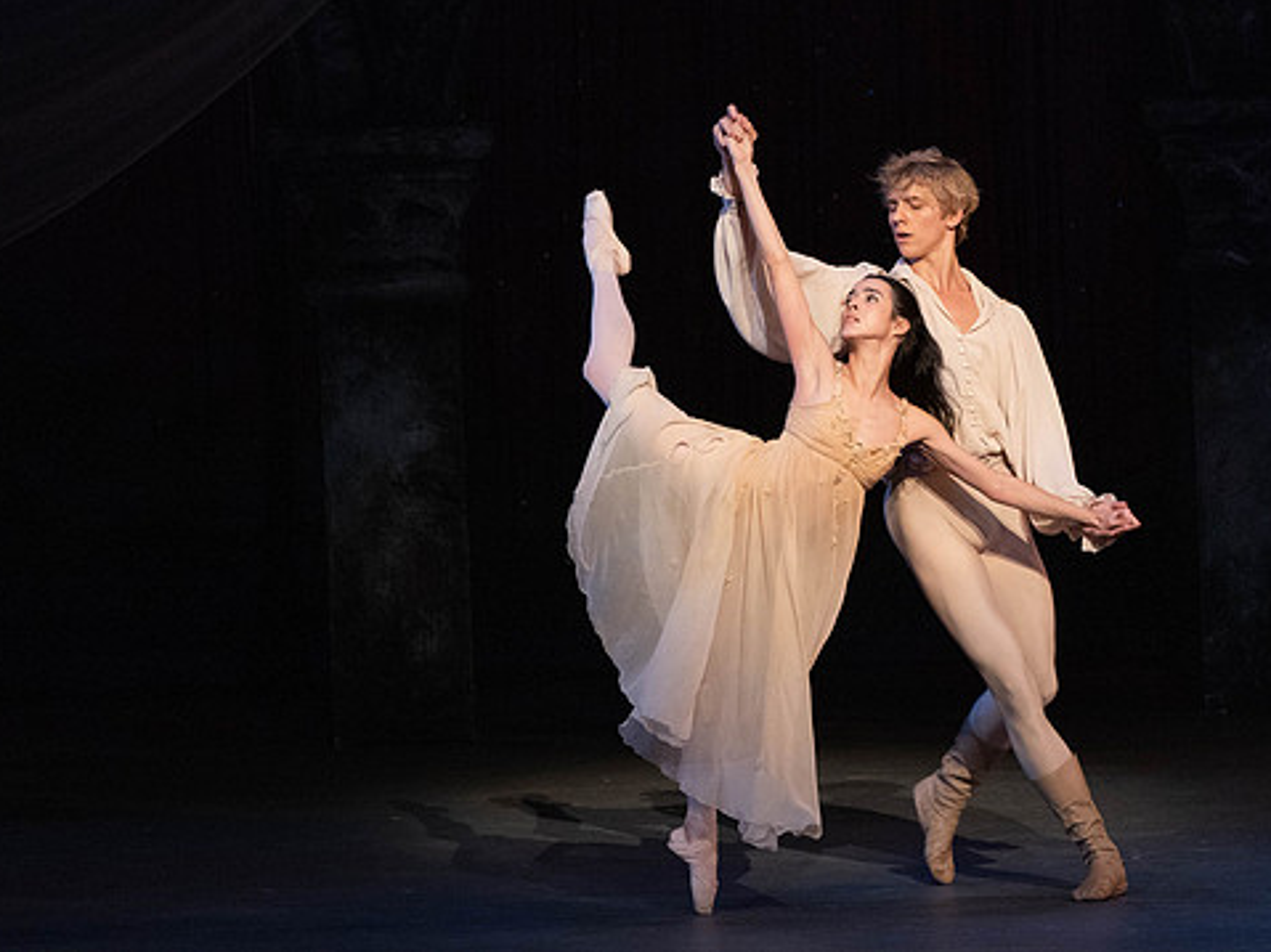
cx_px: 603
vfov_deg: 3.4
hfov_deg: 4.6
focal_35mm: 433
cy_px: 378
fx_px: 15895
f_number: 6.3
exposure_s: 1/320
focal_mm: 327
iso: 6400
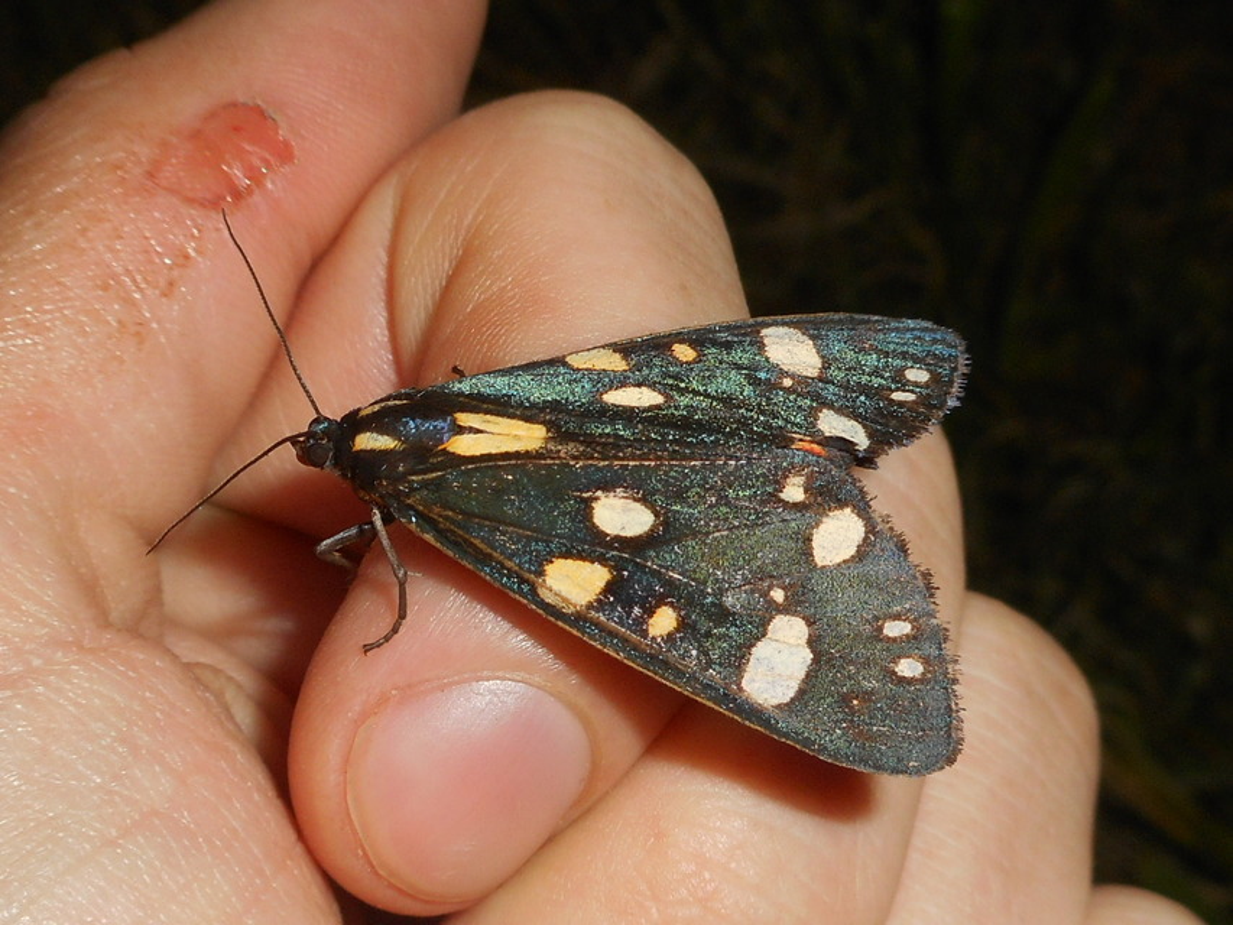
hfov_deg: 54.0
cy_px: 462
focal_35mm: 34
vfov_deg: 41.8
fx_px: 1211
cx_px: 616
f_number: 11.9
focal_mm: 6
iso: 80
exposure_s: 1/30
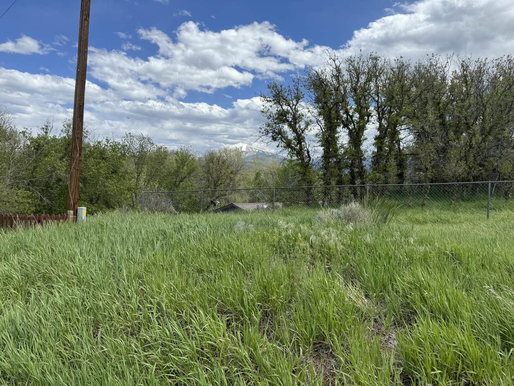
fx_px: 356
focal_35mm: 24
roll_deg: -2.4
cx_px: 257
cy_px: 193
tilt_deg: -0.5
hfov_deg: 71.6
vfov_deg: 56.8
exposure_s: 1/3802
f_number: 1.78
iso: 80
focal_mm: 6.76
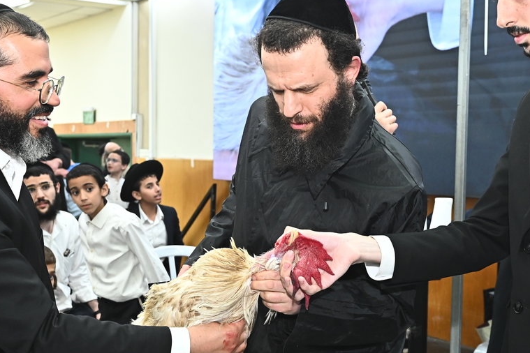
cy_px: 210
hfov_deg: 33.9
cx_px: 279
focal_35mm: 59
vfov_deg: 23.0
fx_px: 869
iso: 2000
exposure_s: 1/200
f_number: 5
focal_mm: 32
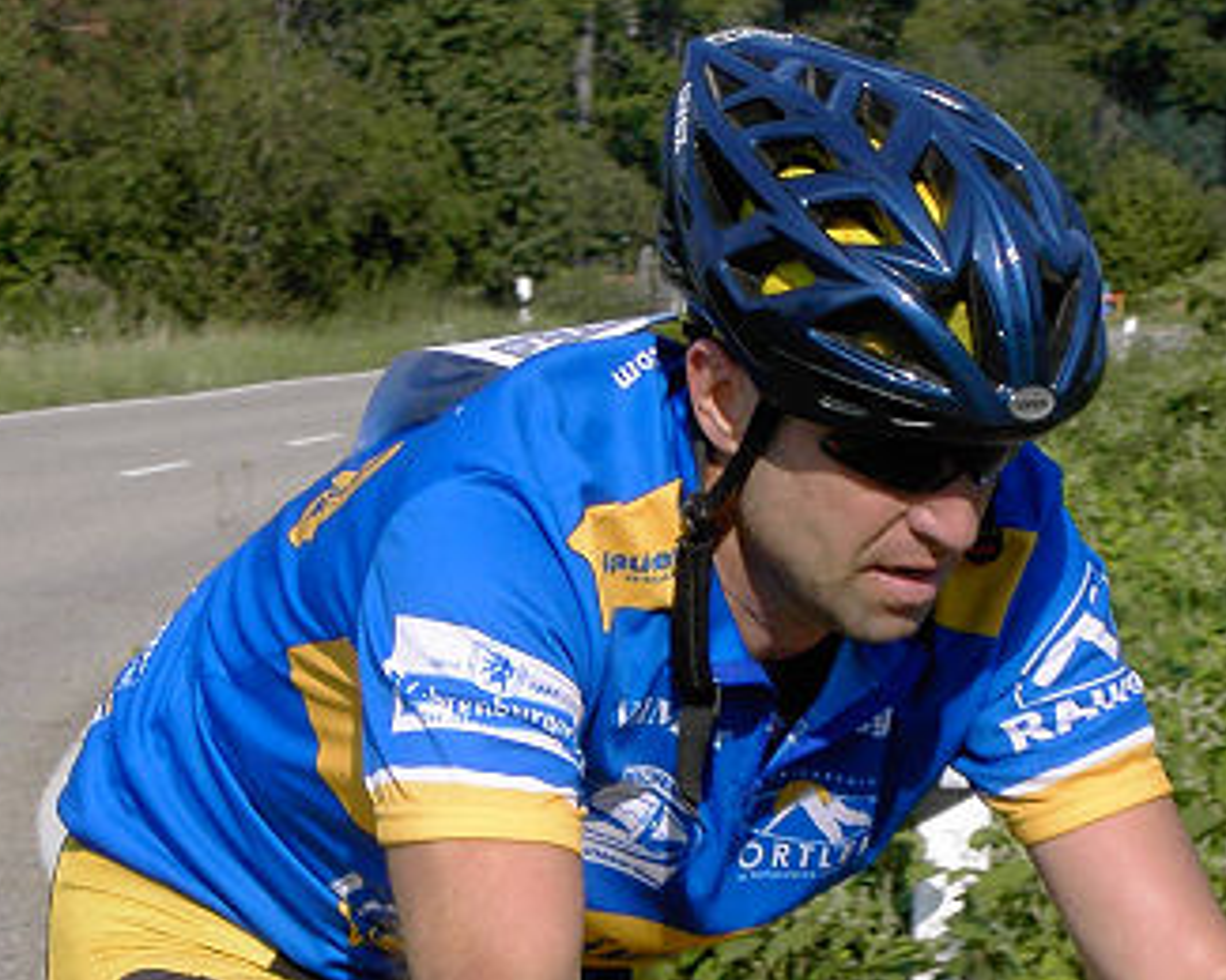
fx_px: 9144
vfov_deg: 6.1
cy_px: 818
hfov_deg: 7.7
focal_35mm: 252
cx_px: 543
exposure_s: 1/400
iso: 100
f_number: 6.7
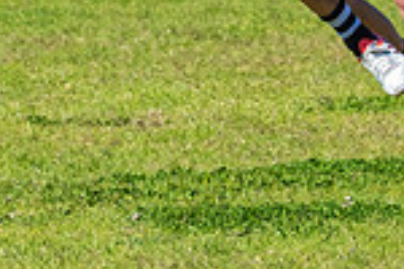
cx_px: 421
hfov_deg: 1.6
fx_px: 14116
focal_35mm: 1258
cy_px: -76
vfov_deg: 1.1
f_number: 9
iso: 800
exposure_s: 1/2000
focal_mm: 220
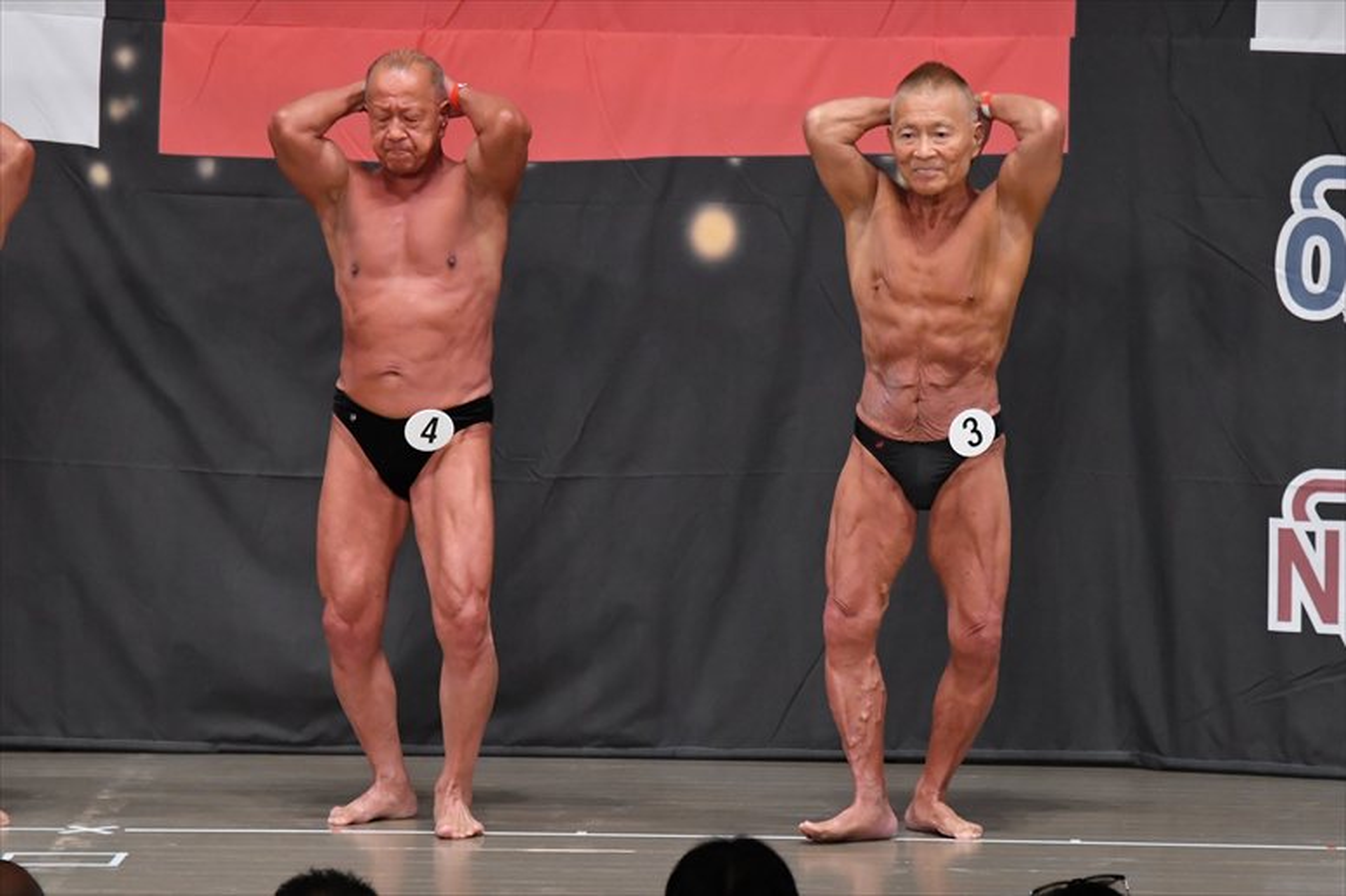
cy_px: 448
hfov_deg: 8.1
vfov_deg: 5.4
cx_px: 673
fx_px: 9530
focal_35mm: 255
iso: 5000
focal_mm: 170
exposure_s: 1/400
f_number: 5.6
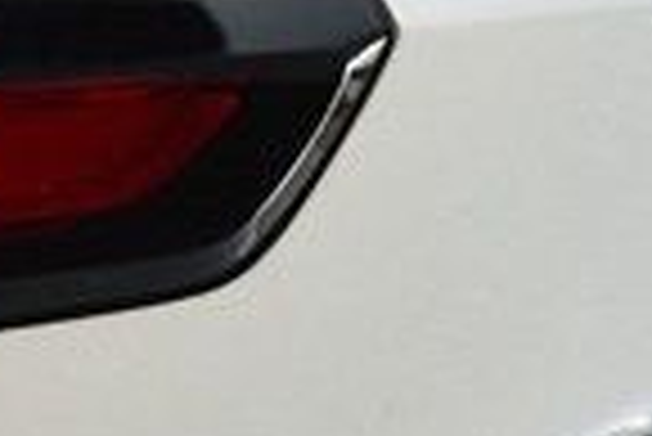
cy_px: 989
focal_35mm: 282
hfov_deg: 7.0
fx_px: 5112
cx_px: -787
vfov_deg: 4.8
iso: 1100
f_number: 4
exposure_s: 1/125
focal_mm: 27
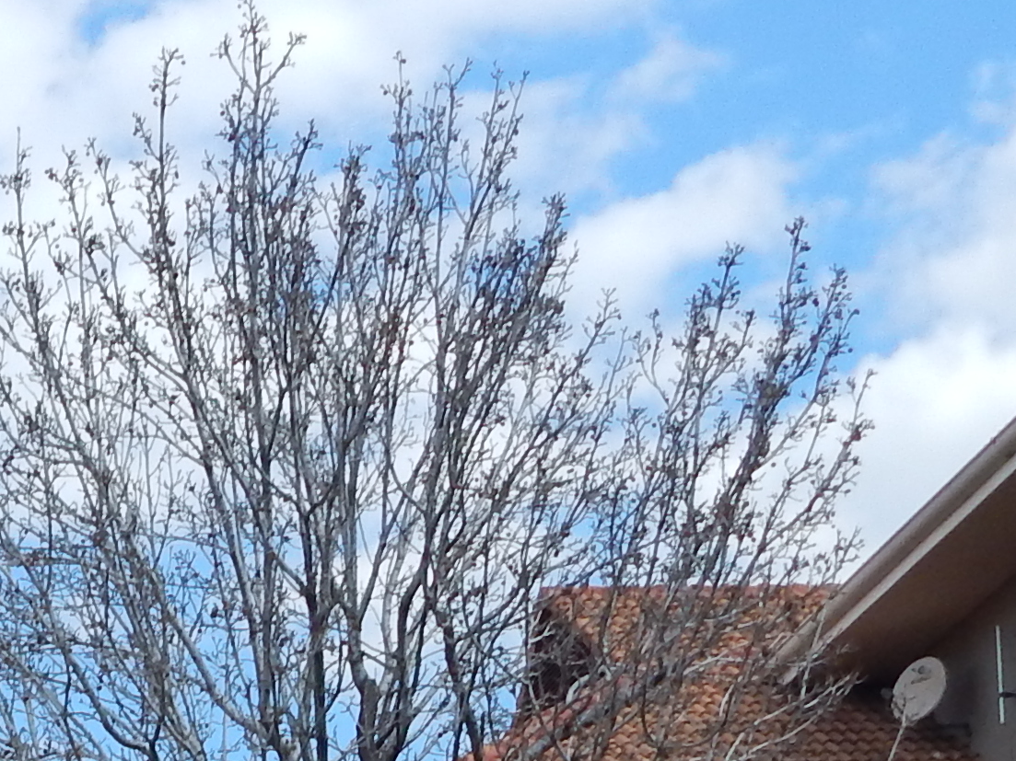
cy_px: 1414
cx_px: -496
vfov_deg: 11.6
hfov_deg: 15.5
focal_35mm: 117
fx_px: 3434
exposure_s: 1/1250
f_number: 3.2
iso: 125
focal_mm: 5.1
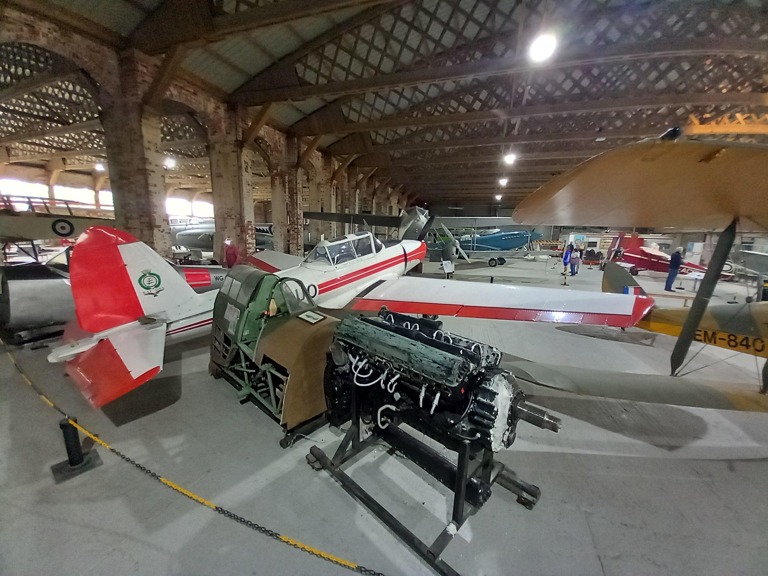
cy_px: 288
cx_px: 384
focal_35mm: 13
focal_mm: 1.13
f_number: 2.2
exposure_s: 1/25
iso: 250
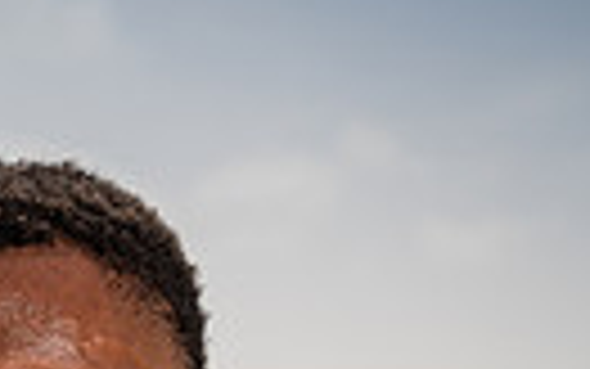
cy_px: 999
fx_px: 3153
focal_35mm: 196
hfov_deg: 10.6
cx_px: -18
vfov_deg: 6.3
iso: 100
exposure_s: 1/800
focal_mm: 56
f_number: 4.5
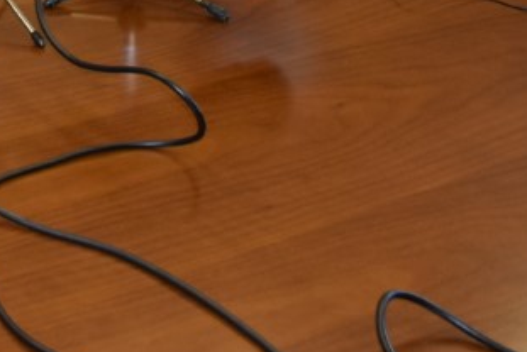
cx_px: -264
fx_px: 1626
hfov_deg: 16.7
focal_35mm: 111
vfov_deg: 11.5
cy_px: -281
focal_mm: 20
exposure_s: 1/100
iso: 800
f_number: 5
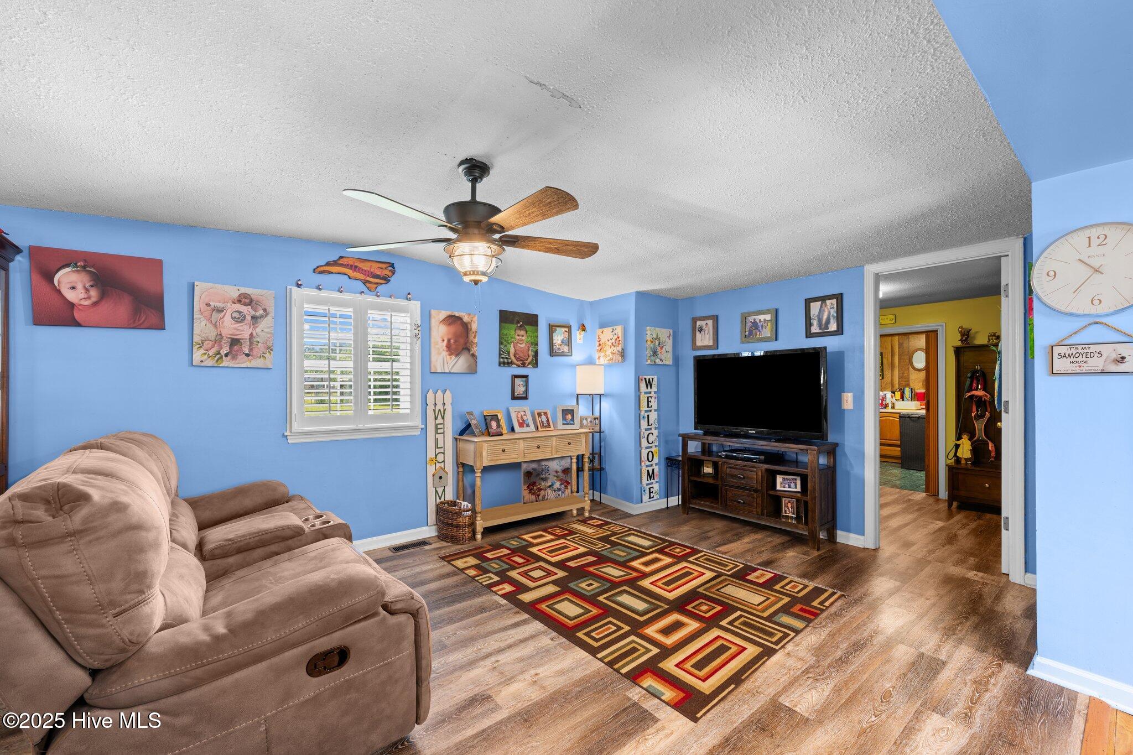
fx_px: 441
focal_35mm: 14
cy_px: 378
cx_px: 566
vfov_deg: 81.2
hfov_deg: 104.3
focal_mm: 14
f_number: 9
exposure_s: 2.5
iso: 100
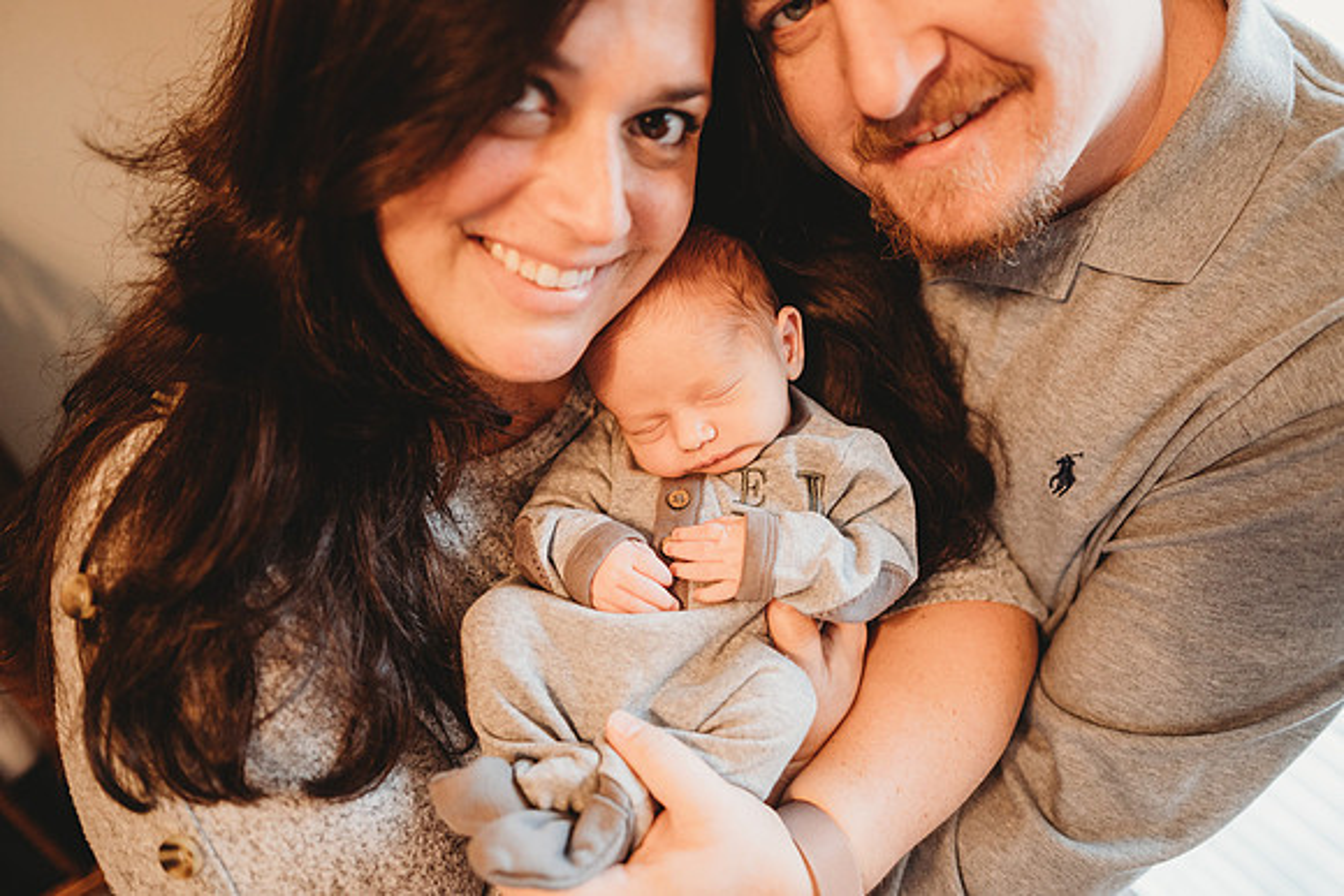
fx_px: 896
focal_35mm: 24
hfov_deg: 73.7
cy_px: 448
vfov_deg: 53.2
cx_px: 672
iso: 500
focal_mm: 24
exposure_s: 1/160
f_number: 2.2
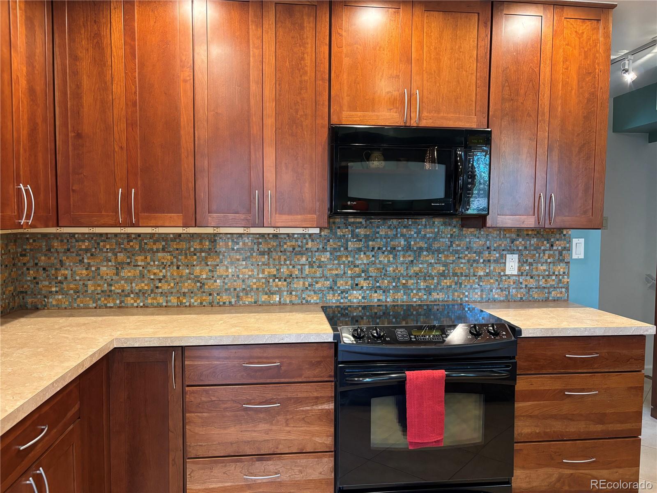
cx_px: 328
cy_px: 246
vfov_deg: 53.1
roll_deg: -0.3
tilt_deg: -3.7
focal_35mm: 26
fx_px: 493
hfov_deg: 67.3
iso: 320
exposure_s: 1/60
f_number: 1.6
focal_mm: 5.96
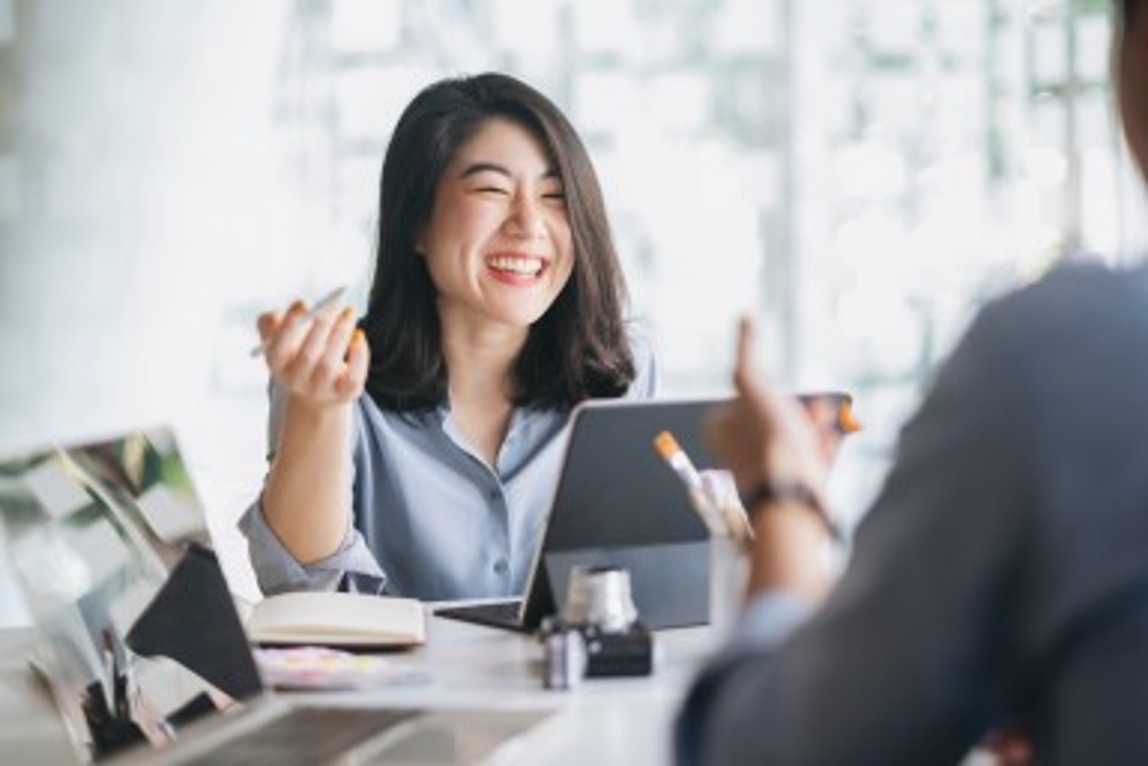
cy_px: 383
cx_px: 574
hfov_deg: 24.2
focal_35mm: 84
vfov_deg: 16.3
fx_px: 2678
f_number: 1.4
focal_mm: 56
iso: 400
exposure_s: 1/125
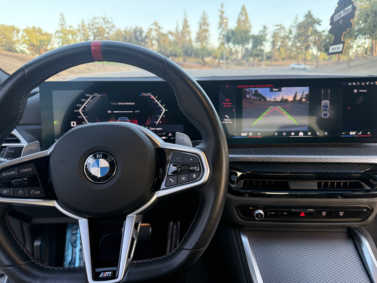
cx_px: 188
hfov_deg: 71.6
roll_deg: +0.0
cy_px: 142
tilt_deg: -14.6
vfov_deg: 56.8
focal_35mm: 24
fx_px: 261
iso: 200
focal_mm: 6.76
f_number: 1.78
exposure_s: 1/120
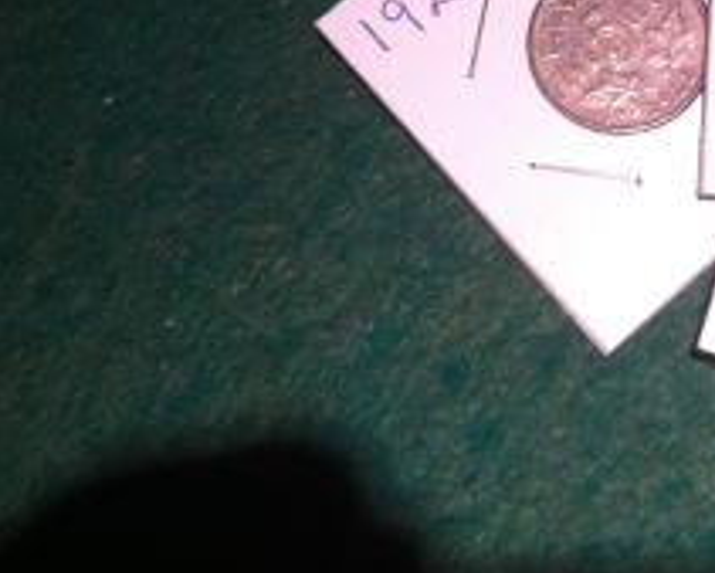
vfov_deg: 15.6
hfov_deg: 19.3
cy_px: -10
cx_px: 685
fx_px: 2054
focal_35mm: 97
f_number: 2.8
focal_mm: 3.85
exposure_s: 1/60
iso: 100
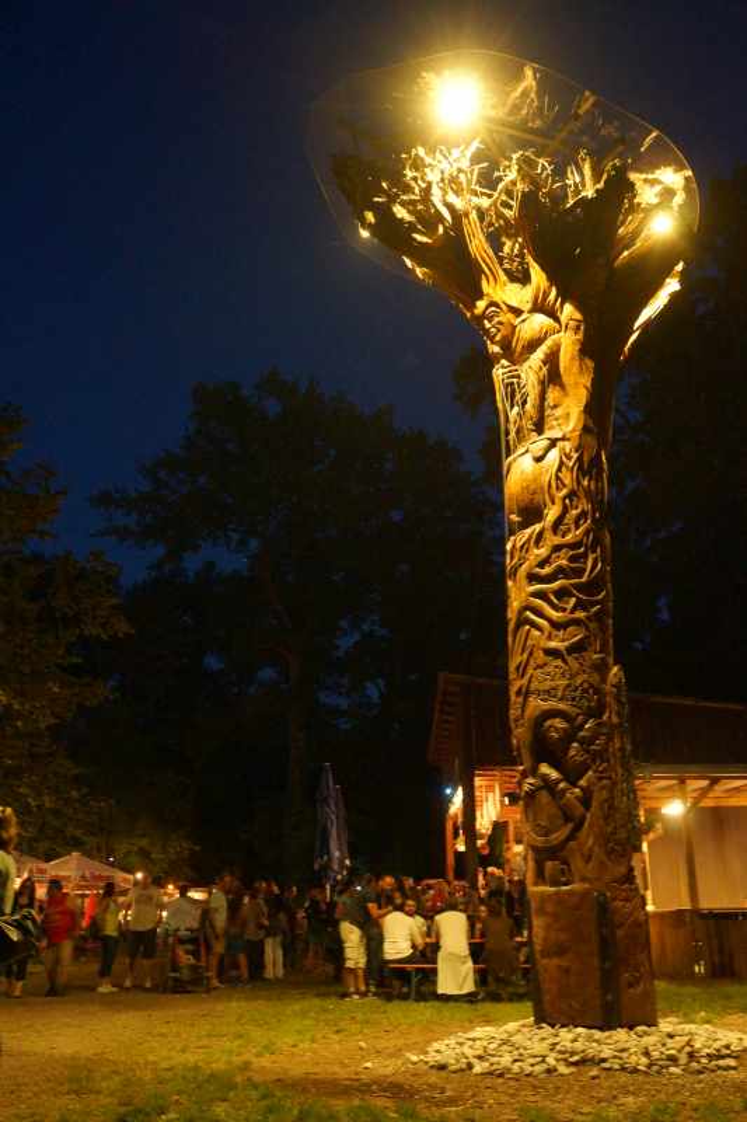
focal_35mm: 33
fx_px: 1027
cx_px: 374
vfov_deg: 57.2
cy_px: 561
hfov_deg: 40.0
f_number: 4.5
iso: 1600
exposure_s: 1/4
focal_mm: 22
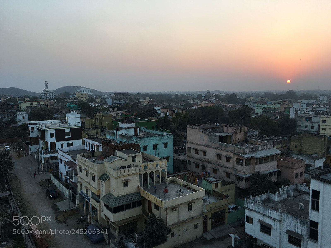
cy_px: 124
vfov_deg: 48.2
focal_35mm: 29
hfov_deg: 61.7
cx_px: 166
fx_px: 277
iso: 25
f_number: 2.2
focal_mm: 4.15
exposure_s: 1/108
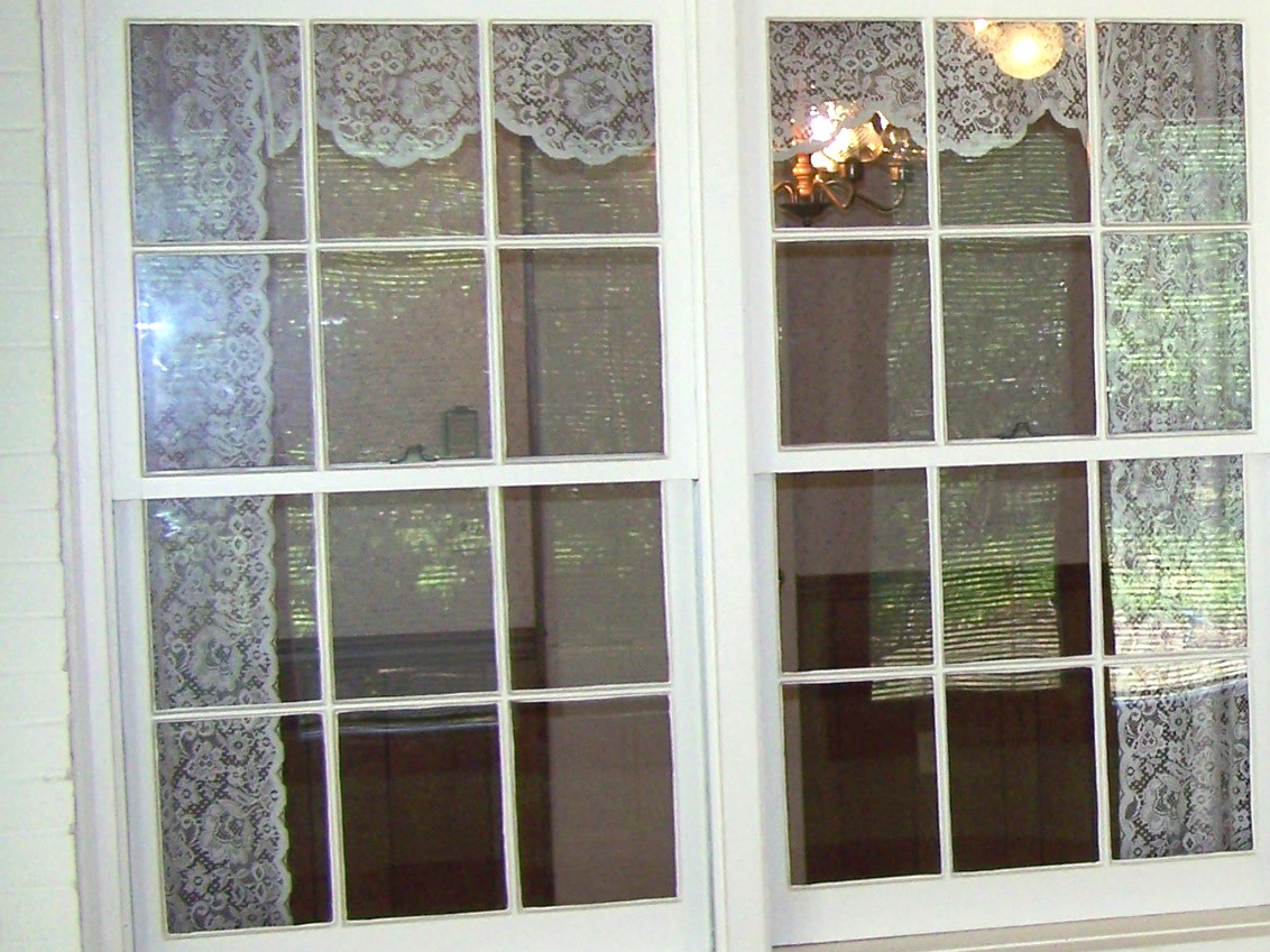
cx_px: 1410
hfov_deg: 21.3
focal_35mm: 87
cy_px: 514
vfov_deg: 17.0
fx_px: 3192
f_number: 2.8
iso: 80
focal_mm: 6.3
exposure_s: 1/60
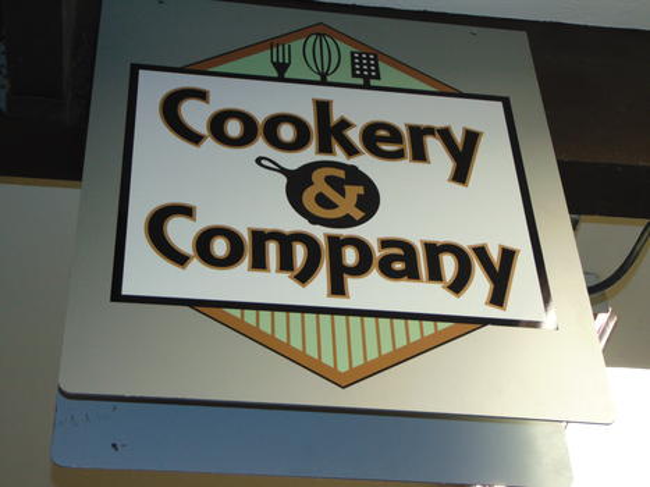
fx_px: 1333
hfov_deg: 27.4
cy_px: 244
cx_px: 325
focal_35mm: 71
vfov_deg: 20.7
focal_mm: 12.8
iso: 200
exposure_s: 1/60
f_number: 3.7
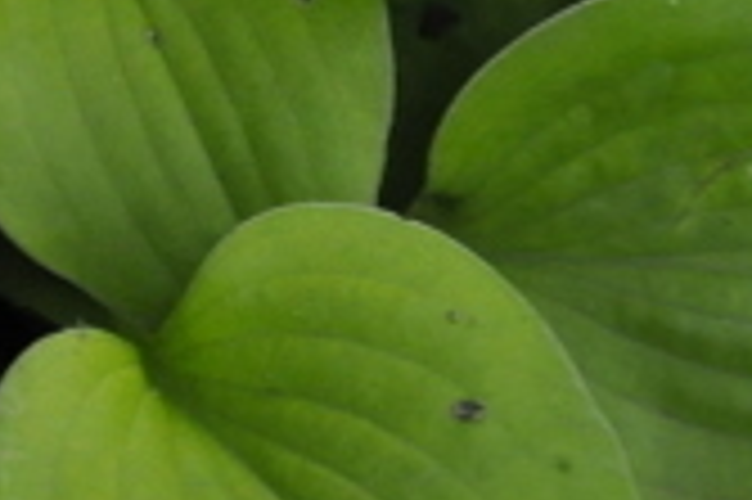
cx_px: -666
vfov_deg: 1.8
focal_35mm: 755
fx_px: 15764
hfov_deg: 2.7
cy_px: 171
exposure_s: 1/100
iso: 1600
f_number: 5.6
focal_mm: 105
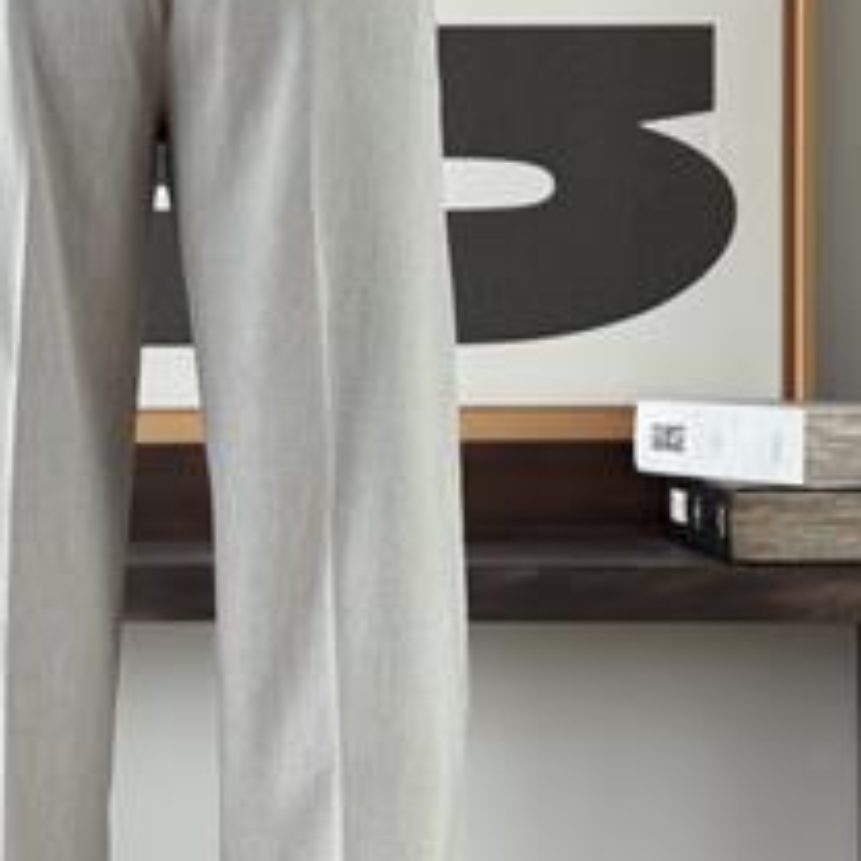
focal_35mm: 109
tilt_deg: -1.0
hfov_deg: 15.9
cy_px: 387
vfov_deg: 16.0
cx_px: 207
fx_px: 3067
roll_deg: -0.1
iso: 64
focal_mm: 6.76
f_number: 1.78
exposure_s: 1/158
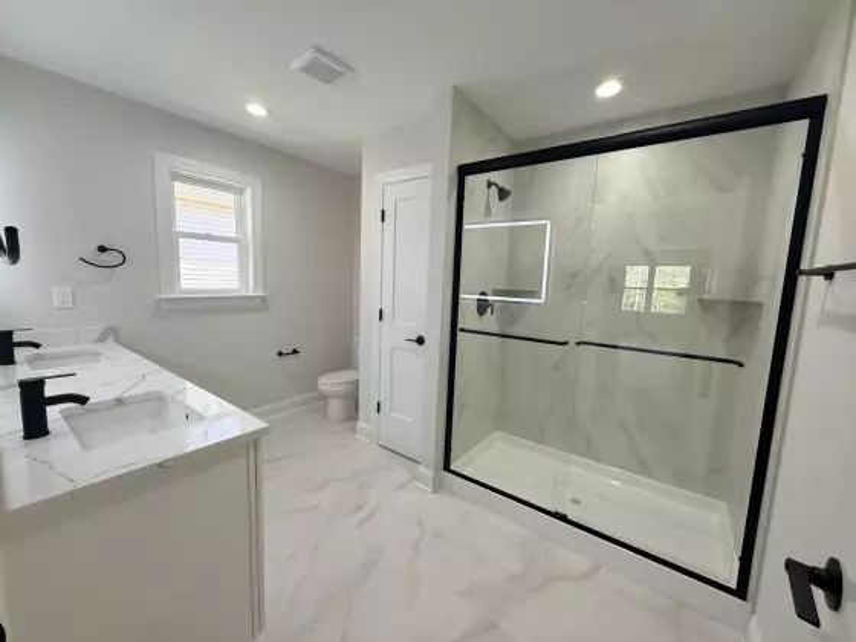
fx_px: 346
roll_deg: -2.5
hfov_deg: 102.1
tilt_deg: -6.2
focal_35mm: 14
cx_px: 428
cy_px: 321
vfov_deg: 85.7
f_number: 2.2
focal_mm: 2.22
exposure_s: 1/120
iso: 100
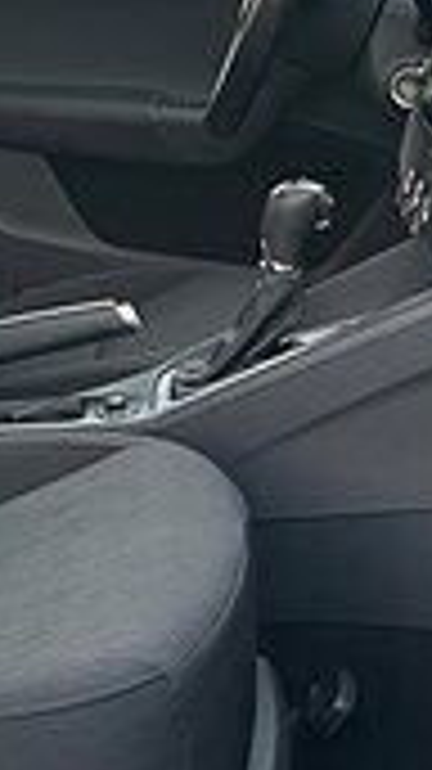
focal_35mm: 84
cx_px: 140
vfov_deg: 25.0
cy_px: 187
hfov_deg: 14.3
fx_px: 1713
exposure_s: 1/60
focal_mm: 6.76
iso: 400
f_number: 1.78
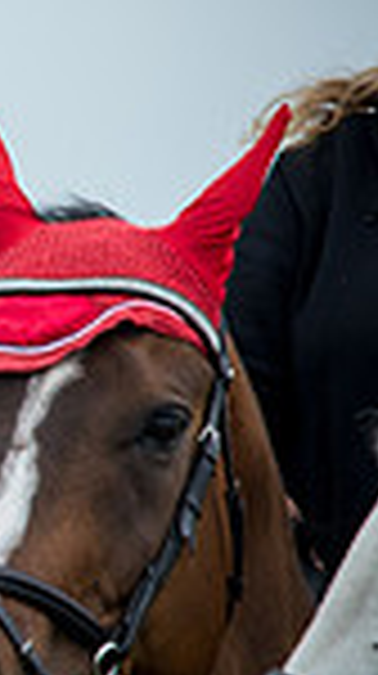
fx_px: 32612
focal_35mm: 1824
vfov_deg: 1.2
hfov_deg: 0.7
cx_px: -720
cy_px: 362
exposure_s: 1/1000
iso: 250
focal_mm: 300
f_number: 4
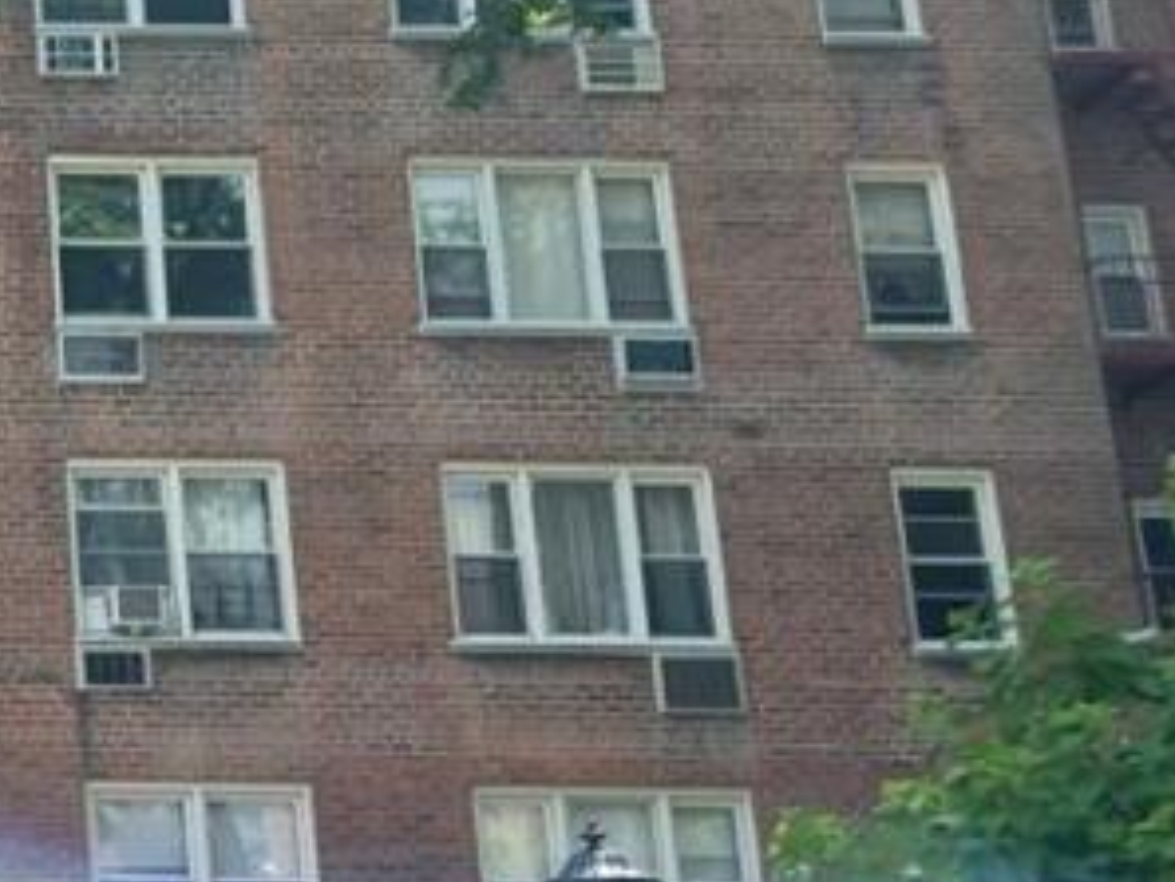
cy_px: 522
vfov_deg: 17.6
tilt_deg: +15.6
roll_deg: +0.3
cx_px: -534
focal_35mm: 84
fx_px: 2852
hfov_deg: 20.3
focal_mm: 4.2
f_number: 1.6
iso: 32
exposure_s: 1/979
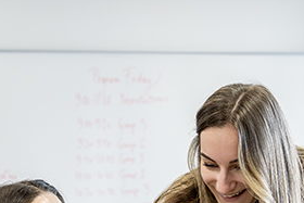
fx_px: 1597
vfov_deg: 7.2
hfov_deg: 10.8
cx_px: 25
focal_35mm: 189
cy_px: 214
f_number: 4
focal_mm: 49
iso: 2500
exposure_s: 1/200
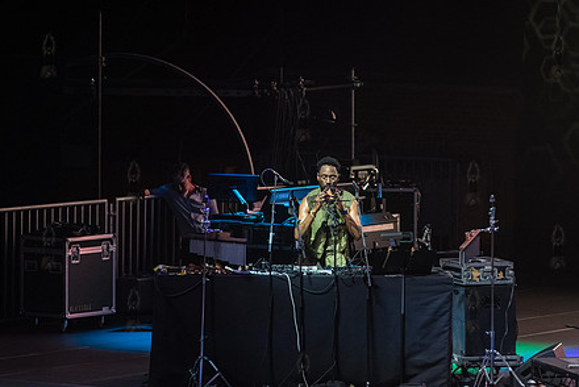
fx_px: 4538
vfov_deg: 4.9
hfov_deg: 7.3
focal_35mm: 282
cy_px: 245
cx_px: 303
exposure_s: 1/800
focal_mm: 200
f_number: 3.5
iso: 5000
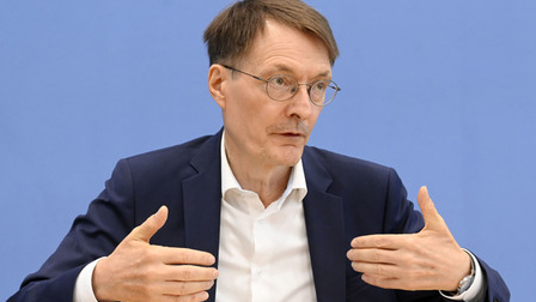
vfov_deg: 12.1
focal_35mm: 100
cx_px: 269
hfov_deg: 21.4
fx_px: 1421
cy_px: 151
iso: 5000
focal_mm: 95
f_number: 5.6
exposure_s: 1/640
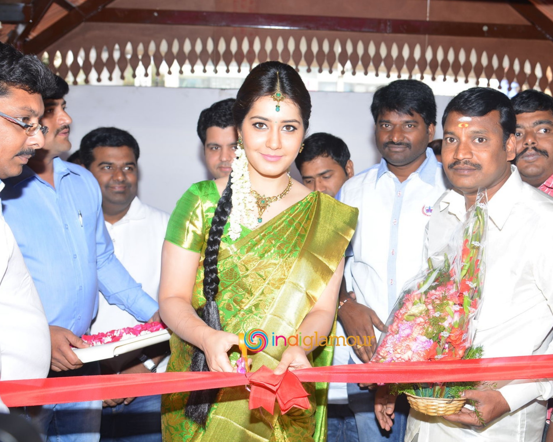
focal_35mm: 43
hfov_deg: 42.8
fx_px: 704
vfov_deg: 34.9
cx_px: 309
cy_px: 222
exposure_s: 1/125
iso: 200
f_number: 5
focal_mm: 38
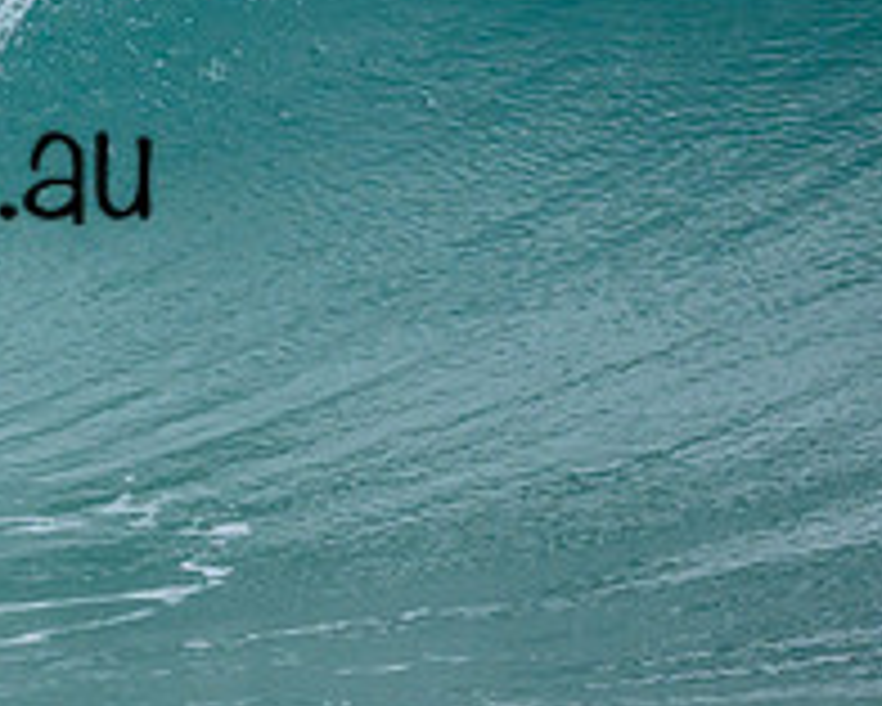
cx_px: -454
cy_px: 93
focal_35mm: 3060
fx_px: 79917
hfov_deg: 0.6
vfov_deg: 0.5
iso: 560
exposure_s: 1/2000
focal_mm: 800
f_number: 6.3
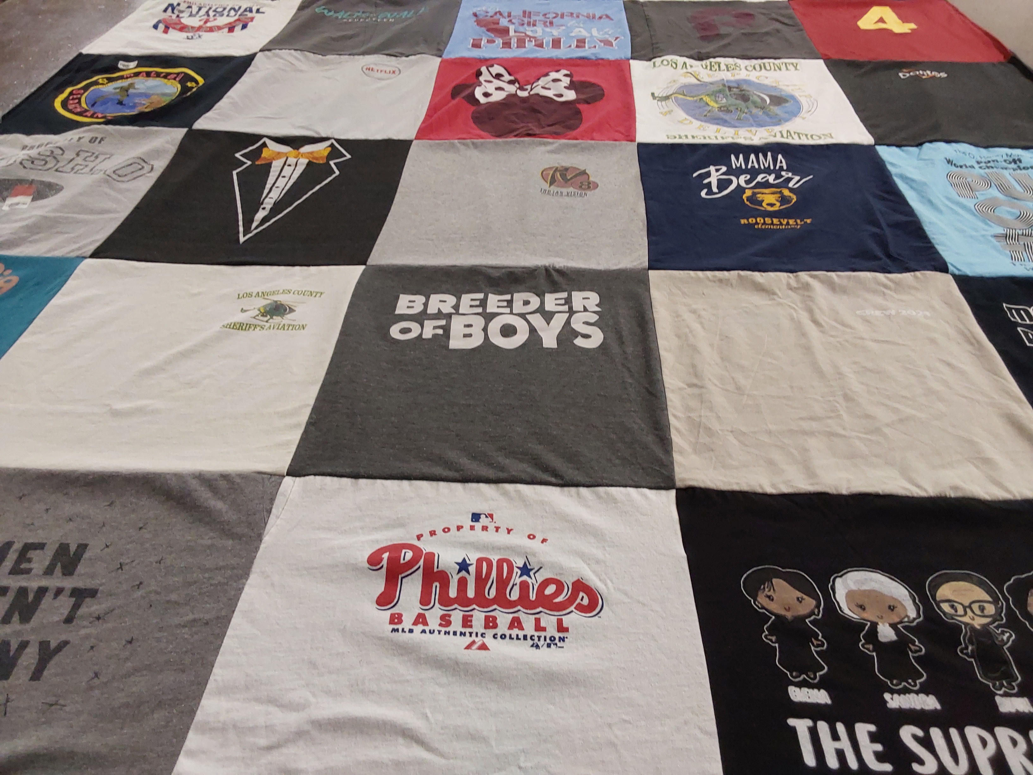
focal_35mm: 28
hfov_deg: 63.4
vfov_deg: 49.7
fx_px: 836
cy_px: 388
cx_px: 516
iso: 100
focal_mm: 2.91
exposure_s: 1/60
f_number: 1.9
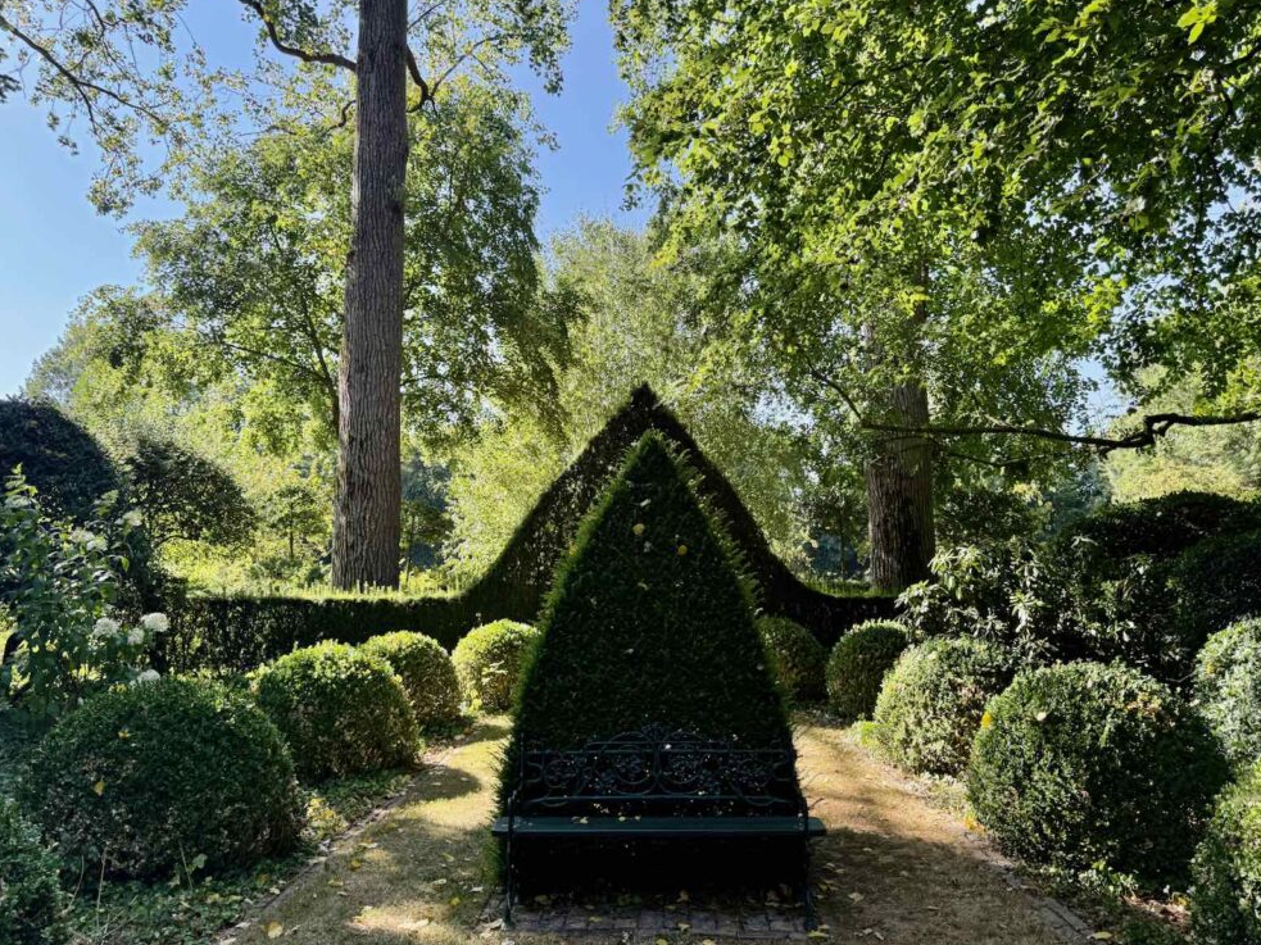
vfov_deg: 54.9
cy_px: 474
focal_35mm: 25
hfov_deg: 69.4
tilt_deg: +6.3
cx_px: 641
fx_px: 911
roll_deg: +1.6
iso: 100
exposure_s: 1/535
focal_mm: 6.76
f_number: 1.78
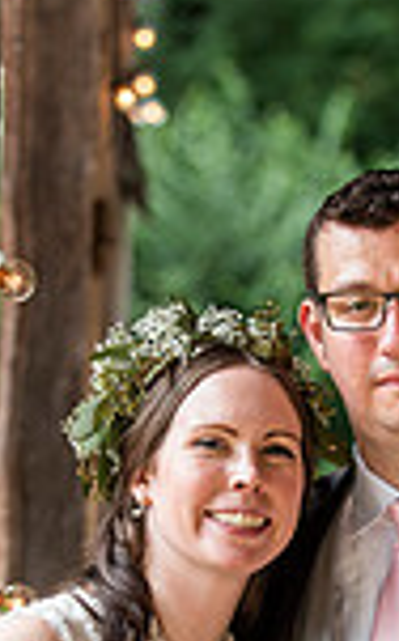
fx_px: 4345
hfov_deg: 5.3
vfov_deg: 8.4
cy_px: 582
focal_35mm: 249
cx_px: 293
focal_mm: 82
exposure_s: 1/800
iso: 400
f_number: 3.2
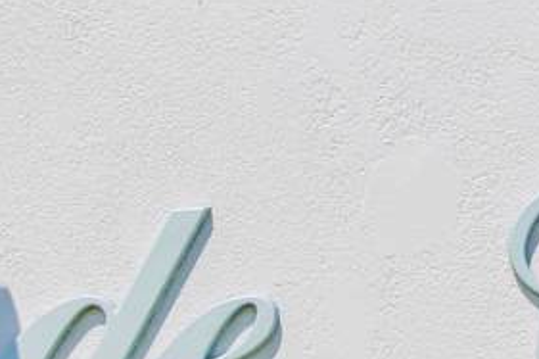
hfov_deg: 23.6
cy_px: -187
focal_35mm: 82
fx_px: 1227
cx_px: 549
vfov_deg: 15.3
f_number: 13
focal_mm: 18
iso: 100
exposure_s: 1/125
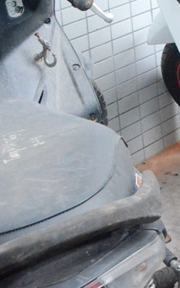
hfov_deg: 9.2
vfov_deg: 16.1
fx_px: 981
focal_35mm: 125
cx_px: 465
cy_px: -56
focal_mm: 22
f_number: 10
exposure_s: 1/250
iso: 6400
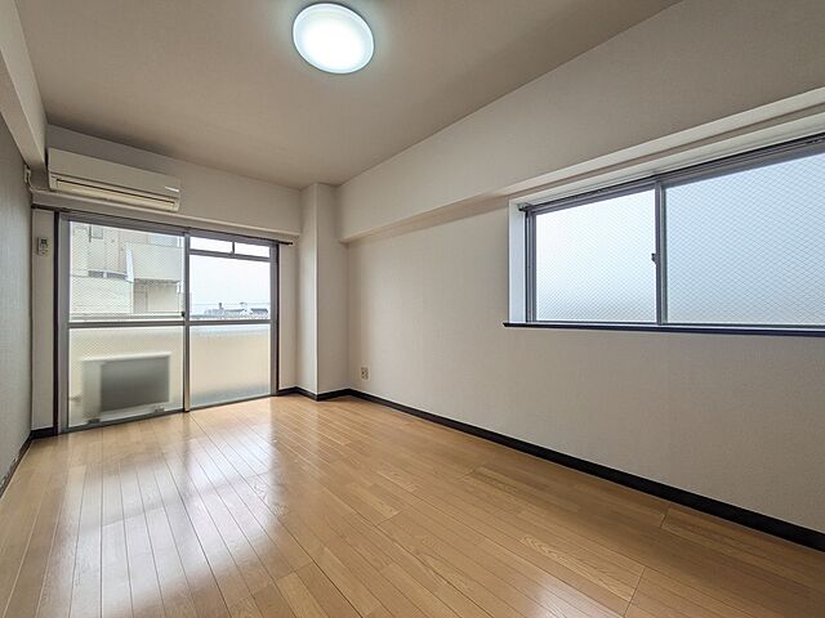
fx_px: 334
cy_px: 309
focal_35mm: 14
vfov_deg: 85.7
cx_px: 412
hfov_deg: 102.1
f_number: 2.2
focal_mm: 1.83
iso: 49
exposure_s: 1/269
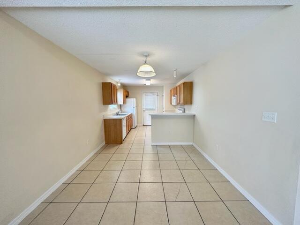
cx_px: 150
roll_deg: +0.4
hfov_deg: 102.1
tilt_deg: -4.5
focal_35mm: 14
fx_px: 121
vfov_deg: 85.7
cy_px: 112
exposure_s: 1/120
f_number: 2.2
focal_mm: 2.22
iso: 200
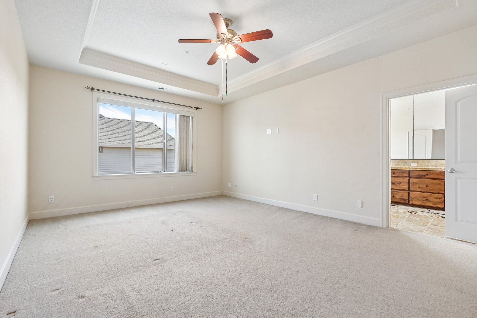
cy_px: 159
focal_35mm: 16
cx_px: 238
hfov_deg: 96.7
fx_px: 212
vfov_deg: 73.7
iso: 400
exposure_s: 1/40
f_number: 8
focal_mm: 16
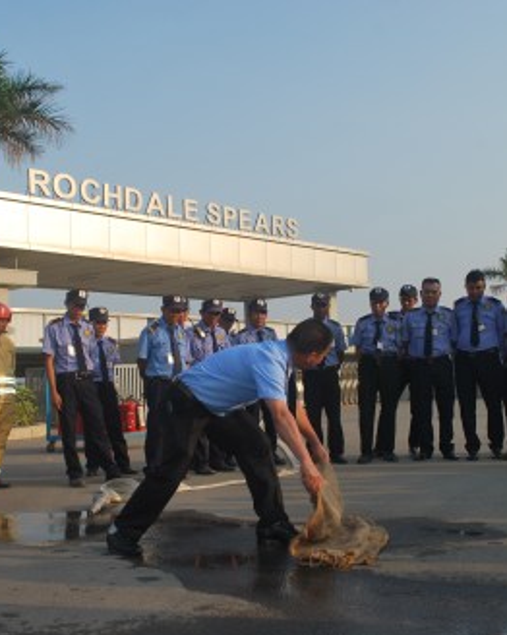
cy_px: 322
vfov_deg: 42.9
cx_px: 244
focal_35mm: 43
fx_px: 807
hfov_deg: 34.9
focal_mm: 20
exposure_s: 1/200
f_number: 8
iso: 100
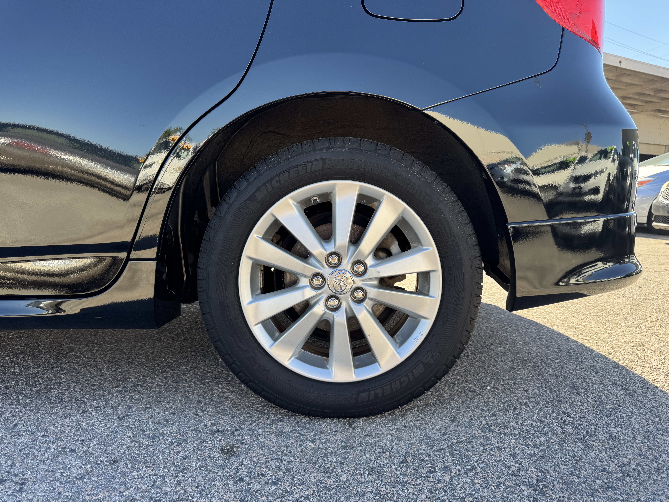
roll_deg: +0.0
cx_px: 334
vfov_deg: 56.8
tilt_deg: -6.0
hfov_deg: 71.6
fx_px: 464
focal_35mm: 24
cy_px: 251
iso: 80
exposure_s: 1/567
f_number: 1.78
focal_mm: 6.76
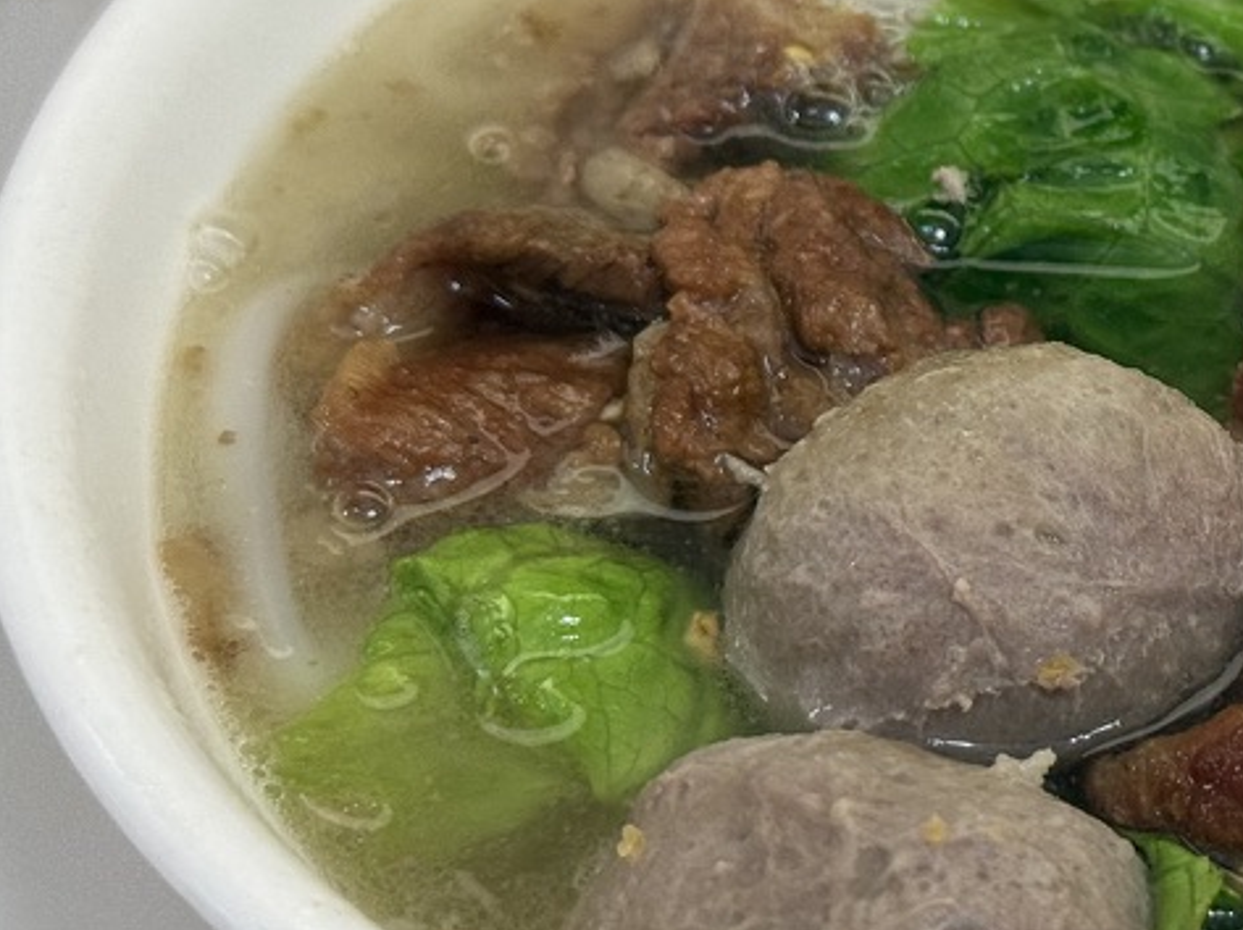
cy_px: 307
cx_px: 1277
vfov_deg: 14.2
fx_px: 3732
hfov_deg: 18.4
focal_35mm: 104
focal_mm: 6.76
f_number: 1.78
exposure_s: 1/50
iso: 100
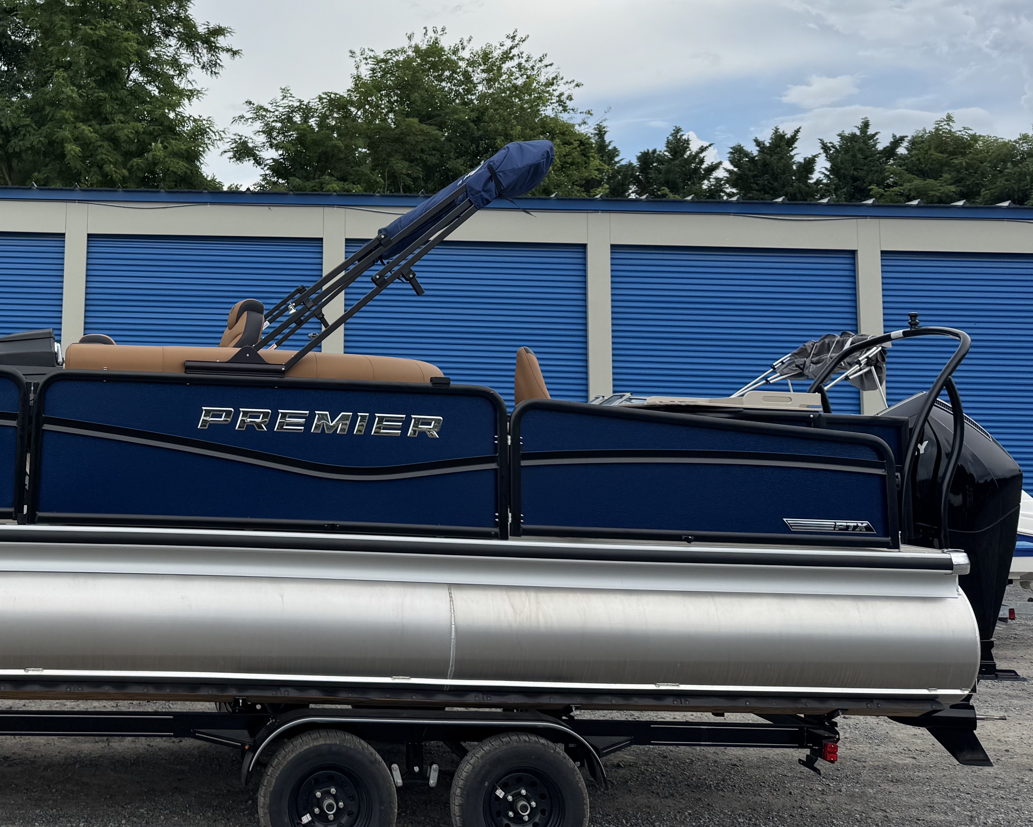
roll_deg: -0.7
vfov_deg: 35.1
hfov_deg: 41.9
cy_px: 241
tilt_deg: +7.9
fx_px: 1284
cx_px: 208
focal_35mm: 42
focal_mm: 6.76
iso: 80
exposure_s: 1/3413
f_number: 1.78
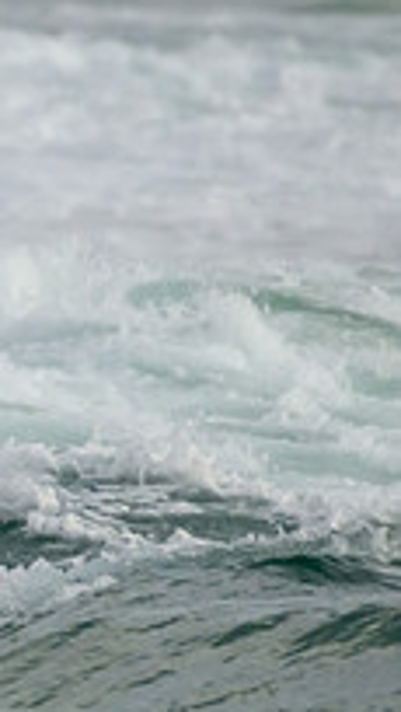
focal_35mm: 2976
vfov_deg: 0.7
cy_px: 543
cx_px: -607
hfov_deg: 0.4
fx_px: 56162
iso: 2800
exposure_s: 1/4000
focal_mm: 1000
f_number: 11
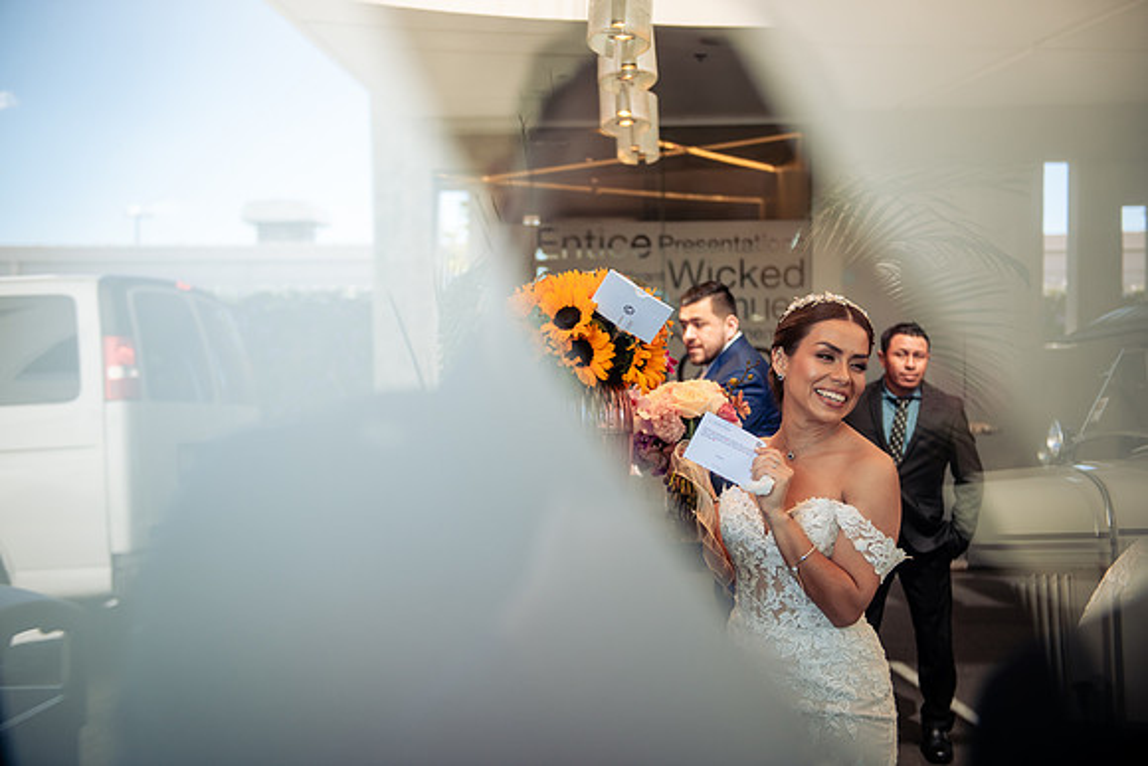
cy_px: 383
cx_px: 574
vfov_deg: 29.9
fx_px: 1435
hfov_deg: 43.6
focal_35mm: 45
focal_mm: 45
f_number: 2.8
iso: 200
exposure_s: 1/320
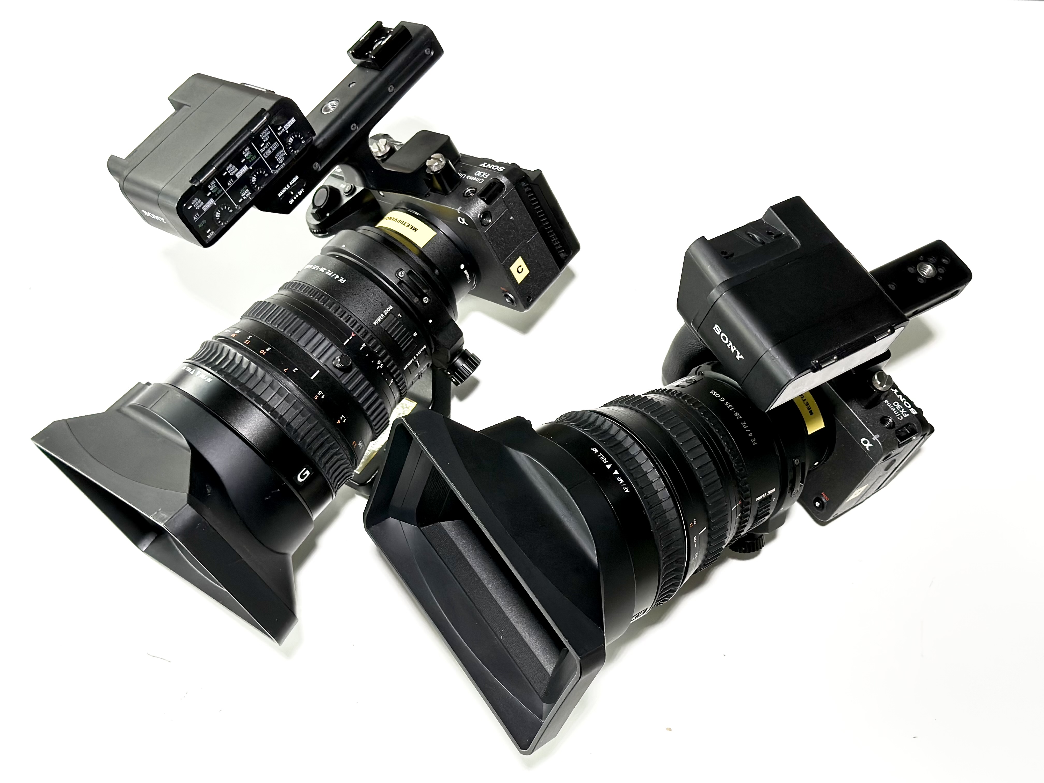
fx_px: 1448
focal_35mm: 48
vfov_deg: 30.3
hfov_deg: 39.7
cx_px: 522
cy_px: 392
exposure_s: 1/65
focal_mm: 6.86
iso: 125
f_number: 1.78
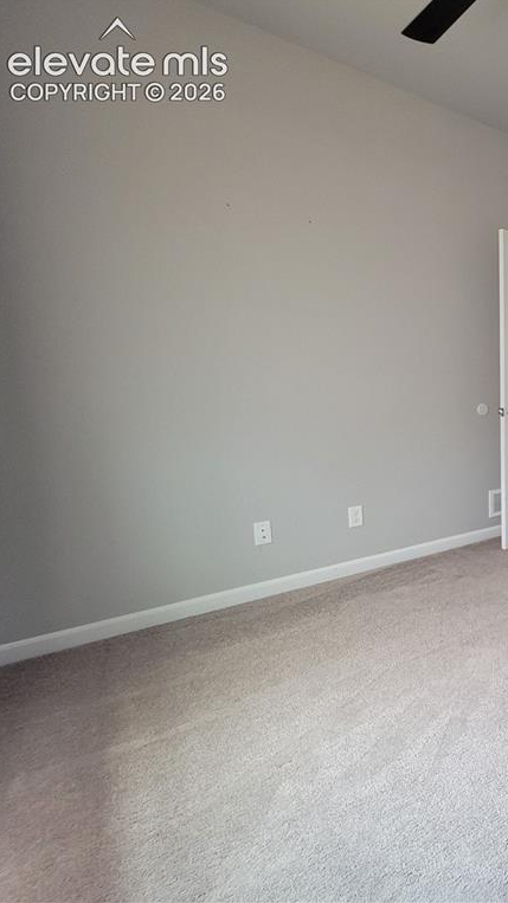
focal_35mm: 19
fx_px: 455
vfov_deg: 89.6
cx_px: 603
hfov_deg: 41.2
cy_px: 450
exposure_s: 1/40
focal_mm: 2.2
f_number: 2.2
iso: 400
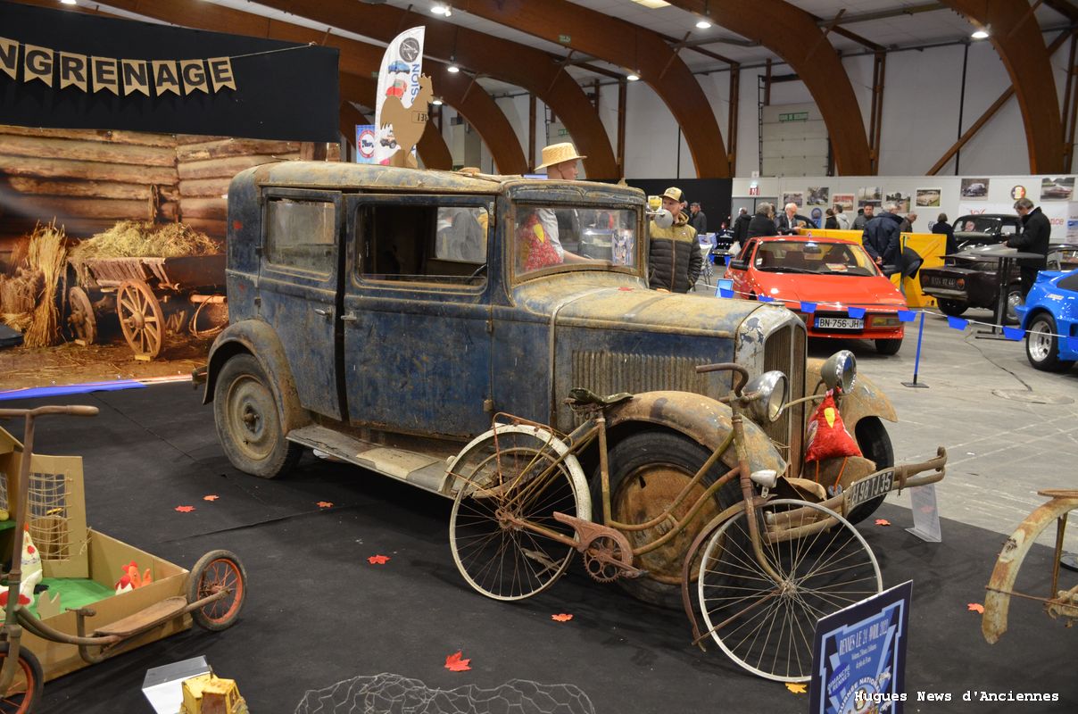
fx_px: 986
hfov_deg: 57.3
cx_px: 539
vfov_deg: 39.8
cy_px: 357
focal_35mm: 33
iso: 1000
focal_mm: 22
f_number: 3.5
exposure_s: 1/30
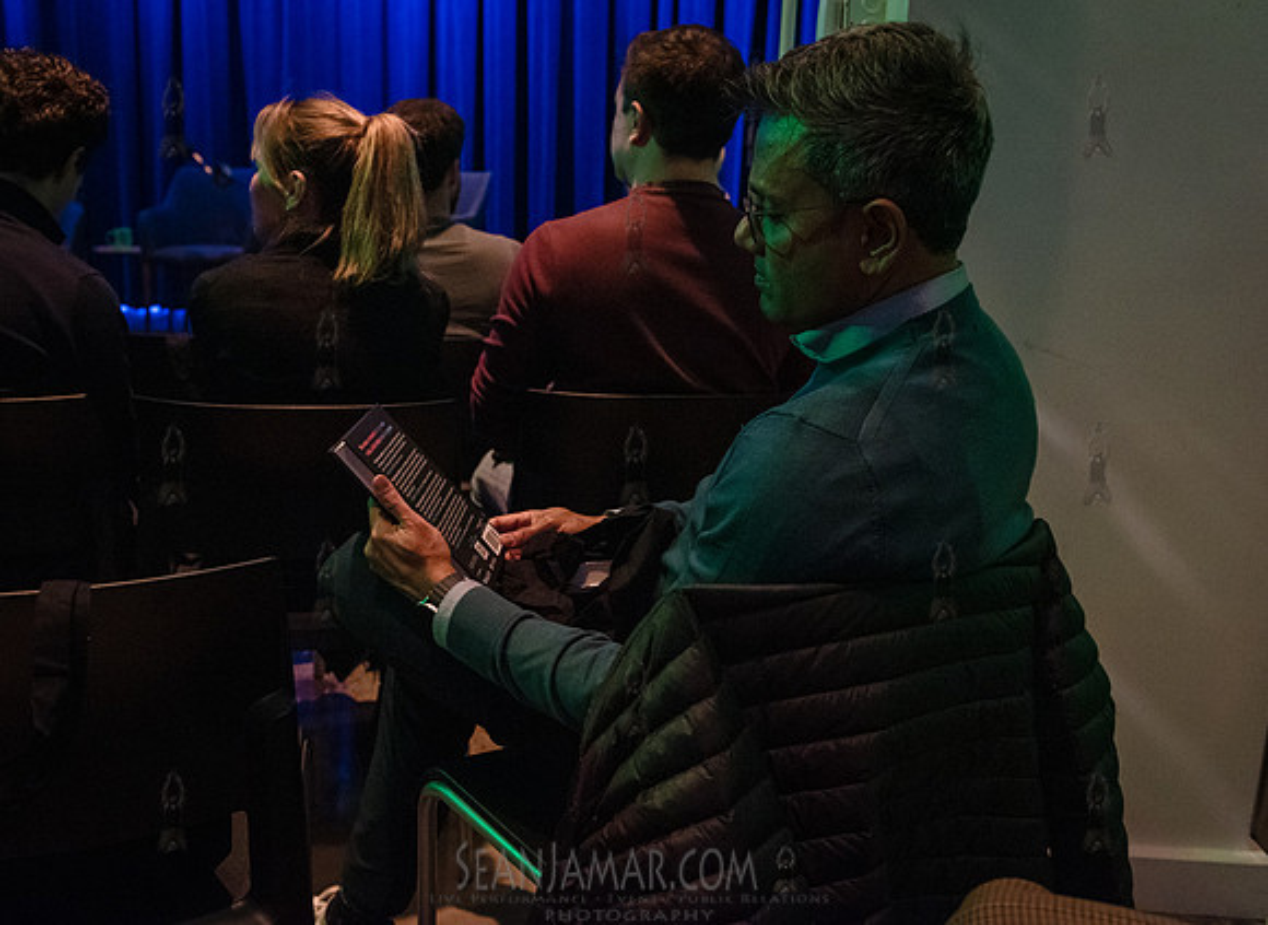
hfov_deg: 57.5
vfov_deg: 43.7
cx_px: 570
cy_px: 465
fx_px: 1153
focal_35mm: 32
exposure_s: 1/125
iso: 8000
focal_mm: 29
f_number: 3.5
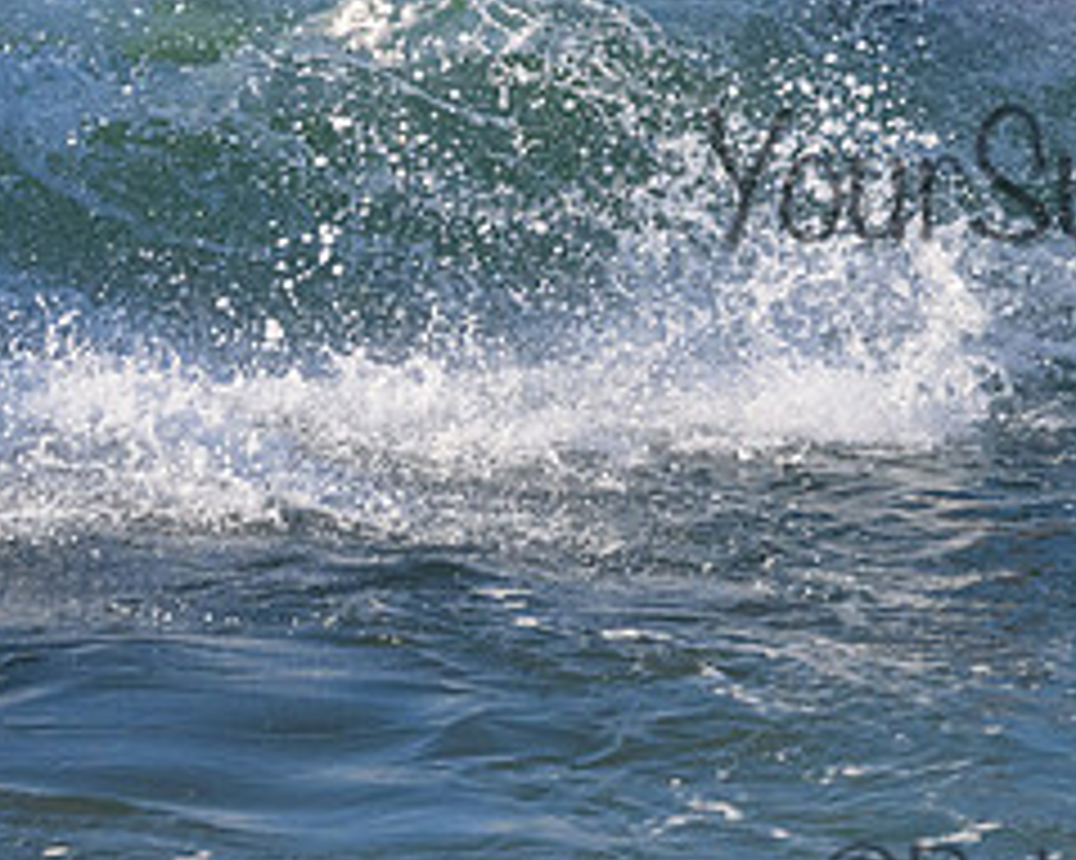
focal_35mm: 1309
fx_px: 41669
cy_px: 33
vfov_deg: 1.2
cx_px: 815
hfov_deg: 1.5
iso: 2200
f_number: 11
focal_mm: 450
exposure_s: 1/2000
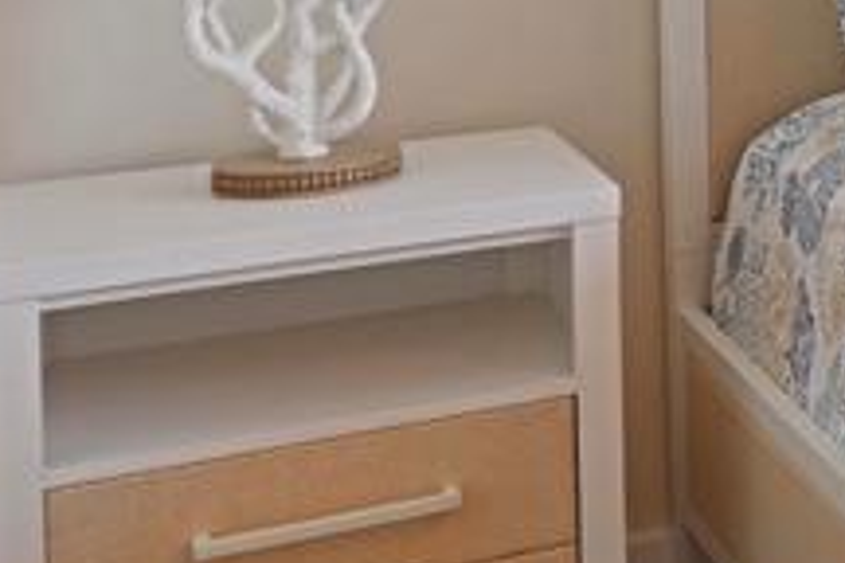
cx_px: 1713
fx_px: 1784
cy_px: -111
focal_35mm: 76
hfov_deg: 17.9
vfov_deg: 17.1
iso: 64
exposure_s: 1/6
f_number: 6.3
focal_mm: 16
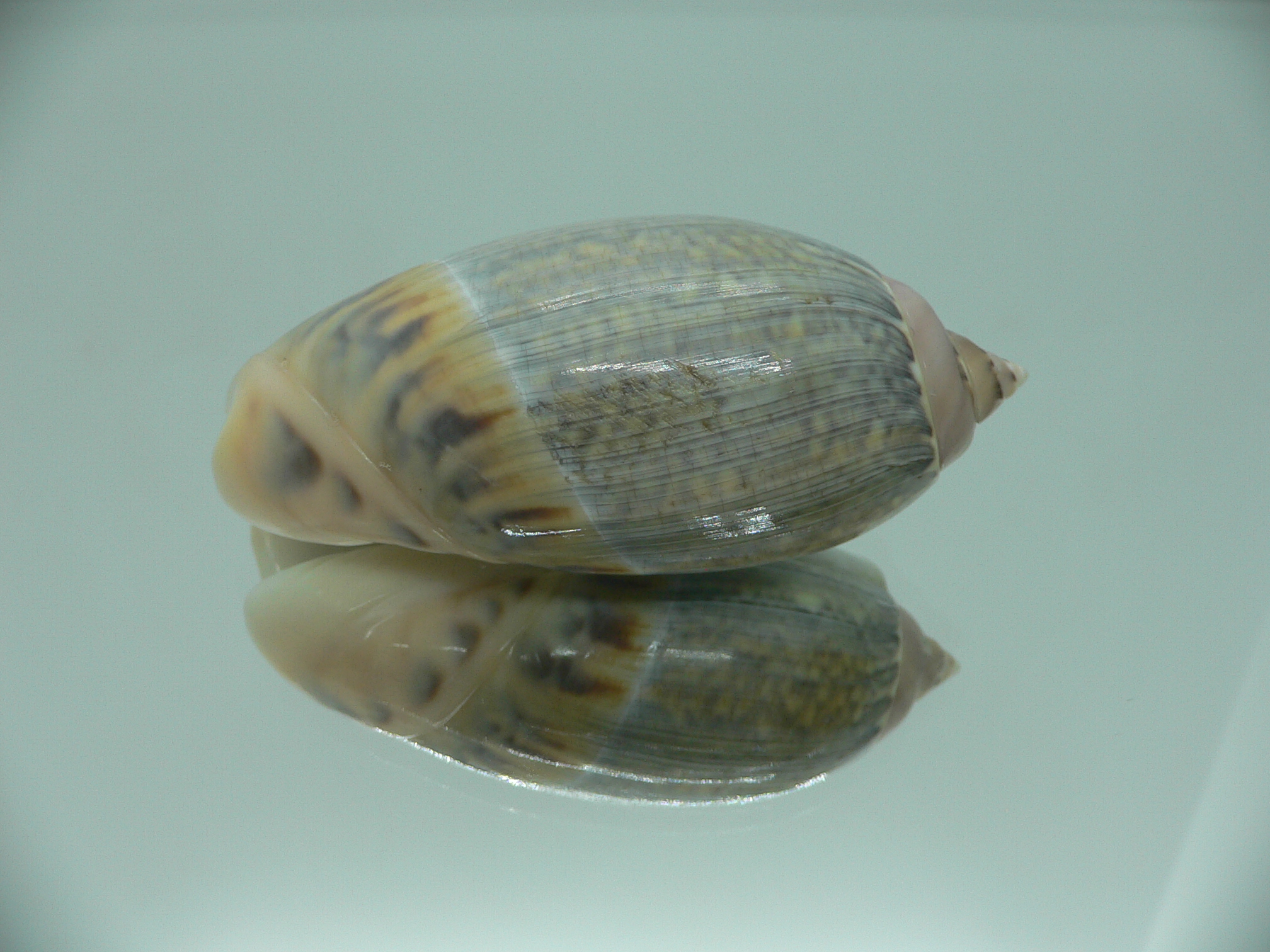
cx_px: 635
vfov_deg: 40.7
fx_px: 1284
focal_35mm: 35
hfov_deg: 52.6
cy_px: 476
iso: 80
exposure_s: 1/60
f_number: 2.8
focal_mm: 4.6
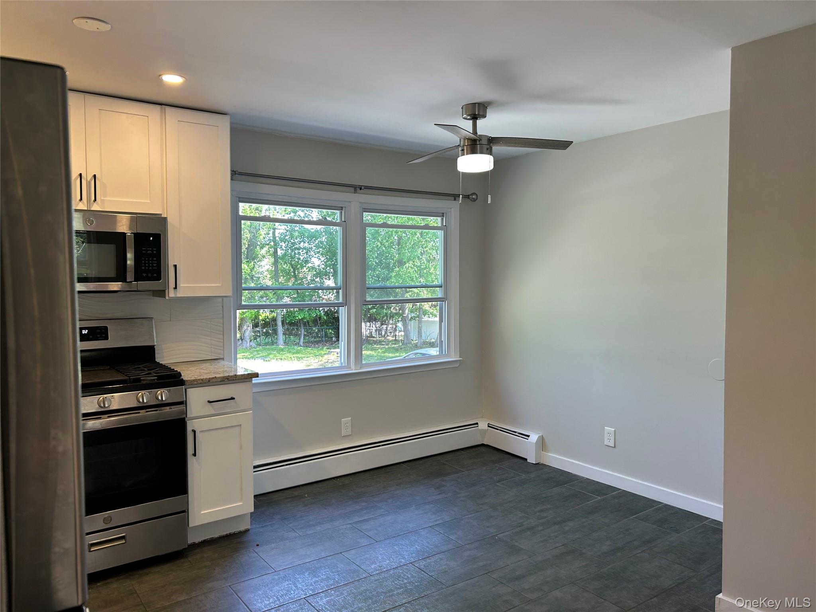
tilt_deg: -2.6
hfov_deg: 67.3
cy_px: 306
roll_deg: -0.3
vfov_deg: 53.1
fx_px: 613
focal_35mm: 26
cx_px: 408
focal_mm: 5.7
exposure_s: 1/120
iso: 50
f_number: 1.5
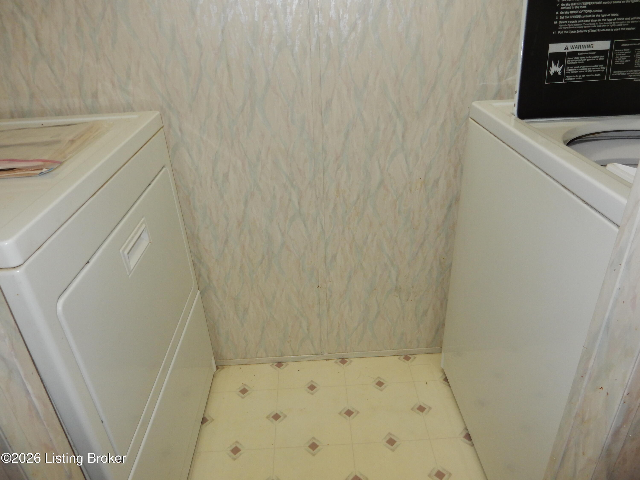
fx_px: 462
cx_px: 320
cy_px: 240
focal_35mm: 25
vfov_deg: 54.9
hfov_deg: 69.4
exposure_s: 1/30
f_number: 3.7
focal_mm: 4.5
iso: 200
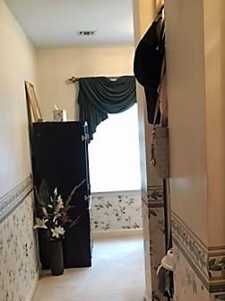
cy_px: 216
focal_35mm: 53
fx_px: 460
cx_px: 126
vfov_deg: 35.6
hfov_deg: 27.5
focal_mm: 4.15
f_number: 2.2
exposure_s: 1/15
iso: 100
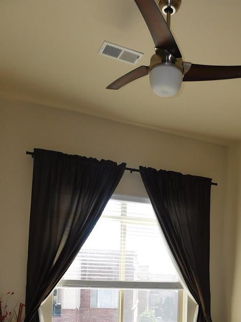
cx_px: 169
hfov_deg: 35.5
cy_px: 276
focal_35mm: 40
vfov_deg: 43.6
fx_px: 371
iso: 125
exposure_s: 1/160
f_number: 3
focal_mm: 4
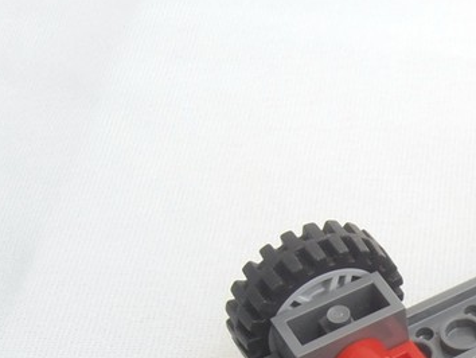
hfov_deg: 19.7
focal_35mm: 94
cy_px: 404
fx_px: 1293
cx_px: 566
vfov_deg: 15.3
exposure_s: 1/80
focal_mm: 6.61
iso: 80
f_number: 3.9
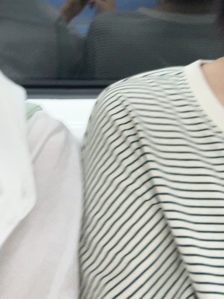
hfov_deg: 28.0
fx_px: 448
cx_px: 103
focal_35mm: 52
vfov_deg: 34.8
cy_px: 32
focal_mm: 2.69
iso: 320
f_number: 1.9
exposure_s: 1/40
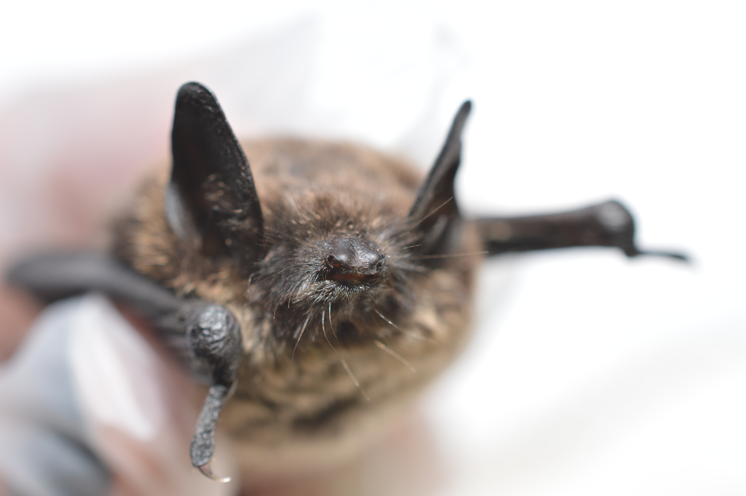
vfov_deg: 22.6
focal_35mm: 60
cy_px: 248
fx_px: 1242
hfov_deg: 33.4
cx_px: 373
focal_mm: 40
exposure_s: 1/60
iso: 100
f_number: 8
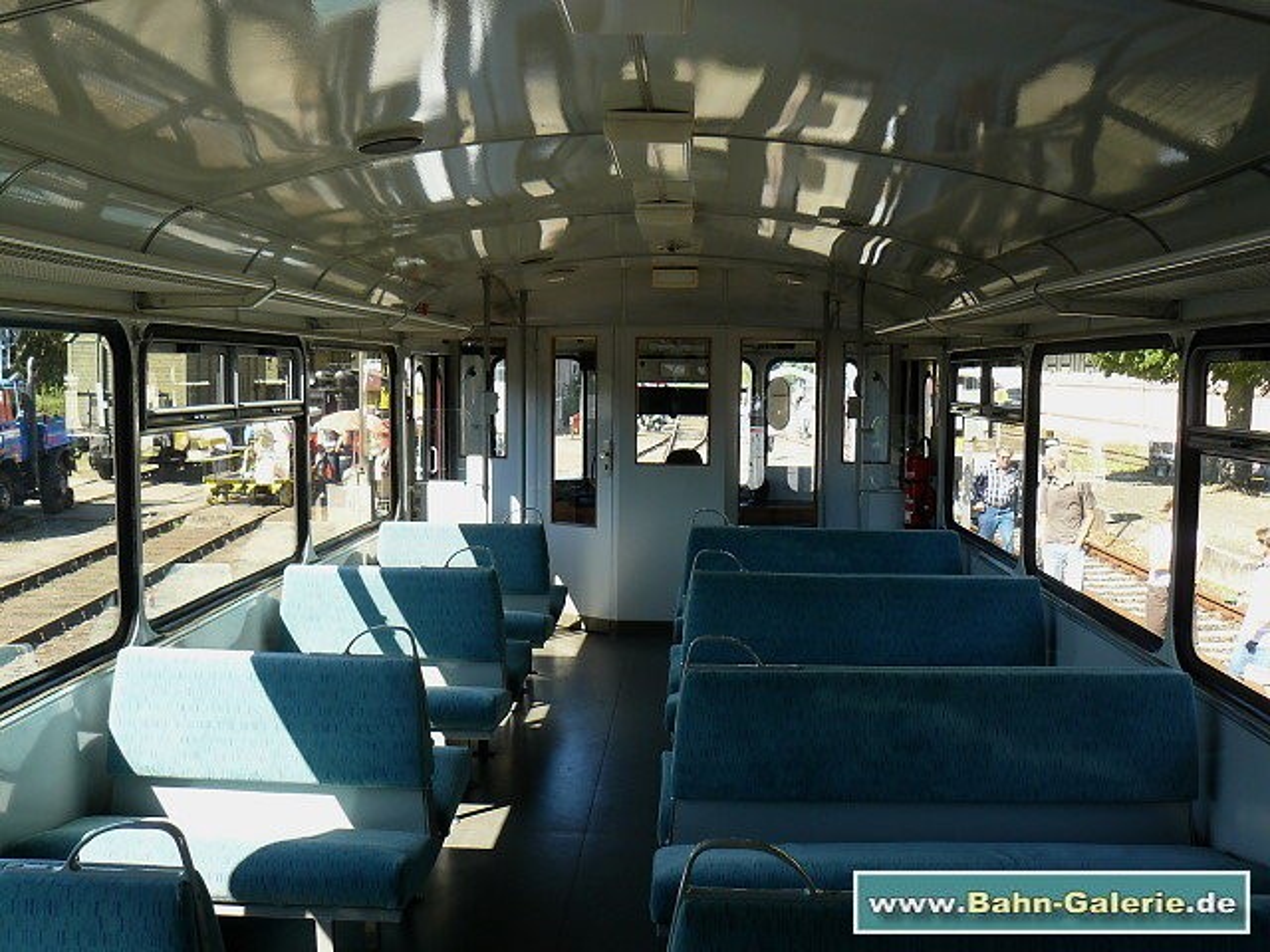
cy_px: 476
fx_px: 1321
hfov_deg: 51.4
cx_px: 635
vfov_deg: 39.7
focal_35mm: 36
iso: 100
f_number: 4
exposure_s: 1/100
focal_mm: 6
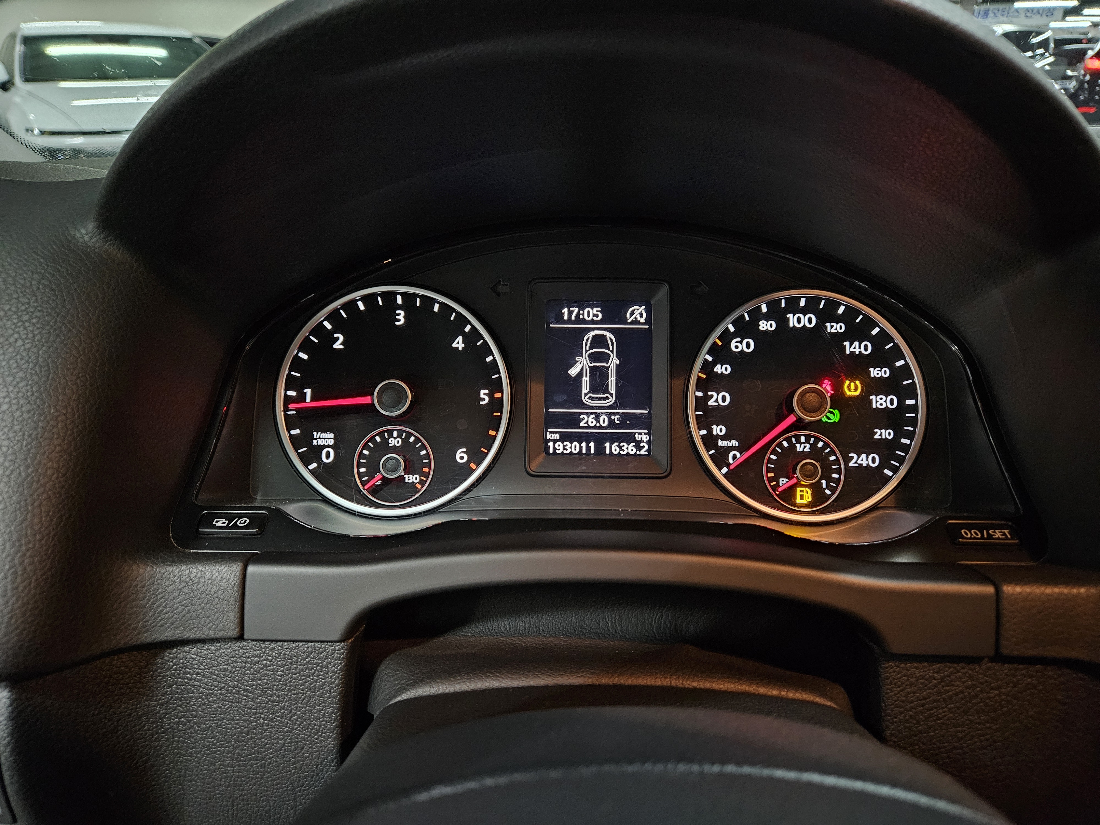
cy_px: 412
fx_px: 731
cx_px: 550
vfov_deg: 58.9
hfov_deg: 73.9
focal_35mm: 23
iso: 1000
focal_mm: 5.4
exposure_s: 1/24.4
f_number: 1.8
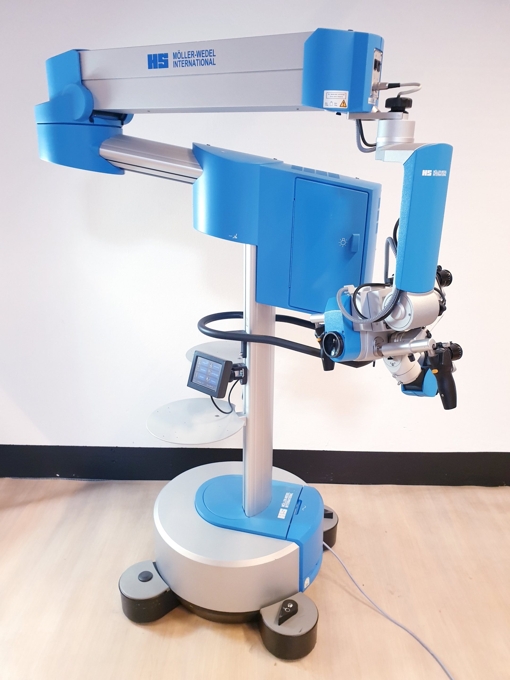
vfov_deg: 67.3
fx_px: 511
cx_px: 255
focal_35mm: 26
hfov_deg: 53.1
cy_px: 340
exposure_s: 1/50
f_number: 2.4
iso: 200
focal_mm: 4.3
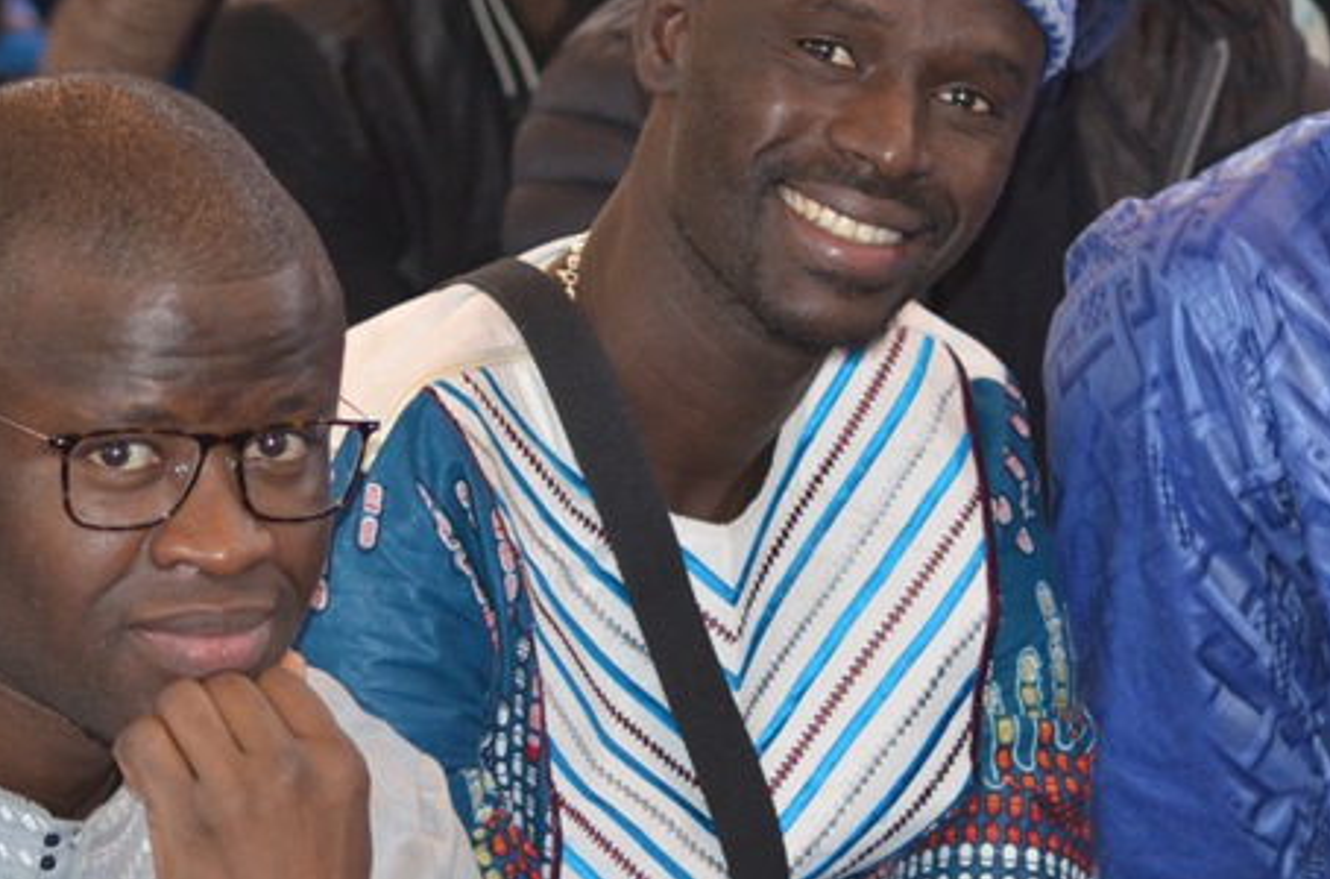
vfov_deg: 5.8
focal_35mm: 237
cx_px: 785
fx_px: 8731
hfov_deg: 8.7
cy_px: 536
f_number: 4
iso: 800
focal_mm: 70
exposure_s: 1/60
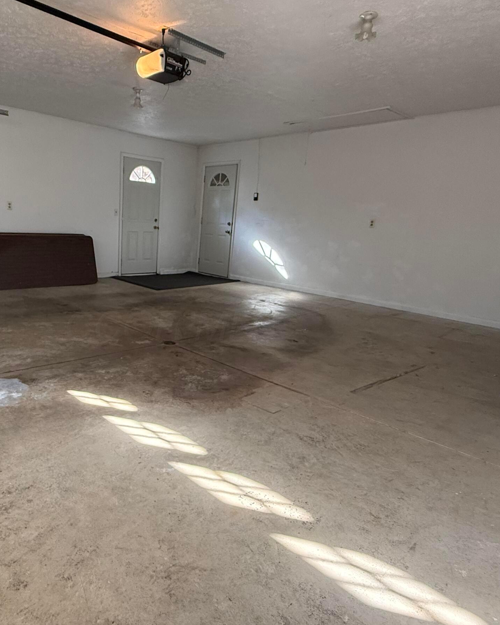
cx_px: 172
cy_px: 326
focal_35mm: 23
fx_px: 425
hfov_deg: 59.6
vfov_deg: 72.6
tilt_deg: -13.6
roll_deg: -2.3
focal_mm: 2.22
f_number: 2.2
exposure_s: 1/99
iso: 320
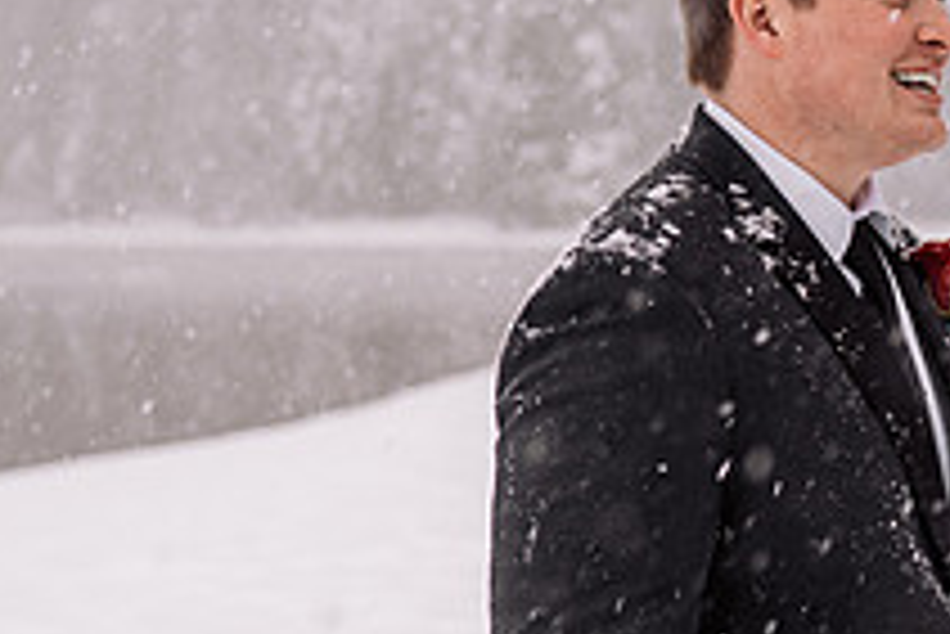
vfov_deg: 13.2
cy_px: 173
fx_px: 2746
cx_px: 1000
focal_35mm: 104
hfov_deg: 19.0
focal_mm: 35
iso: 100
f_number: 2.5
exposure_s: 1/200
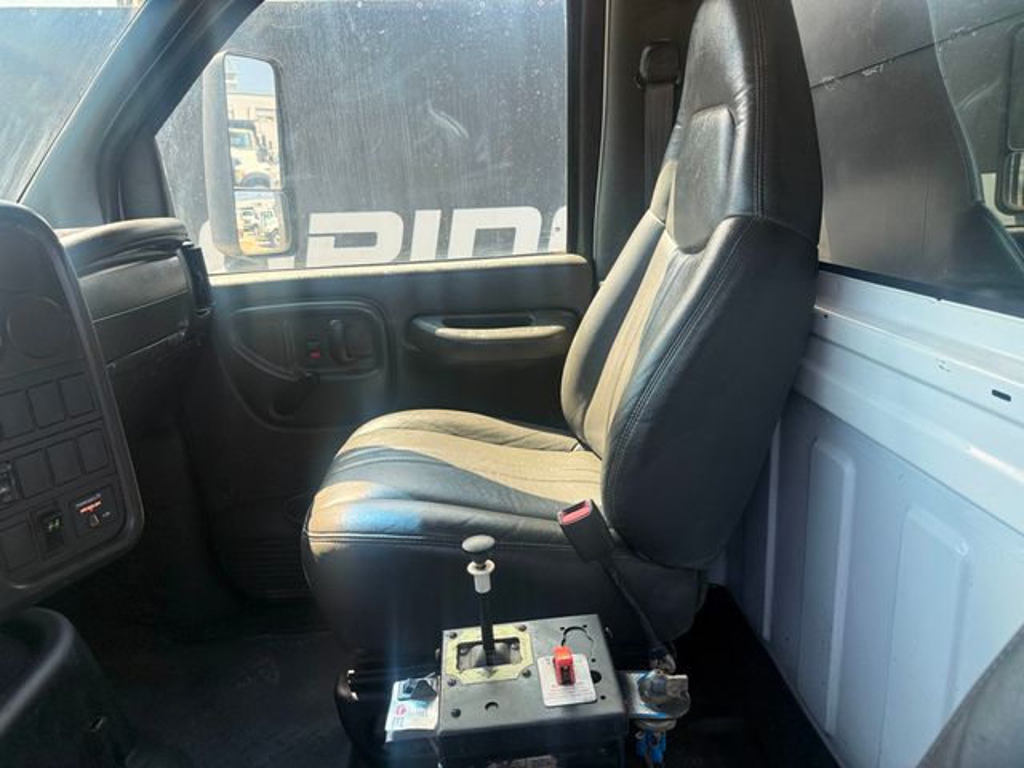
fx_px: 710
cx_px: 512
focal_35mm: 24
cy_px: 384
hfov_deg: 71.6
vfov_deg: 56.8
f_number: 1.78
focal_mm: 6.76
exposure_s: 1/341
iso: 100
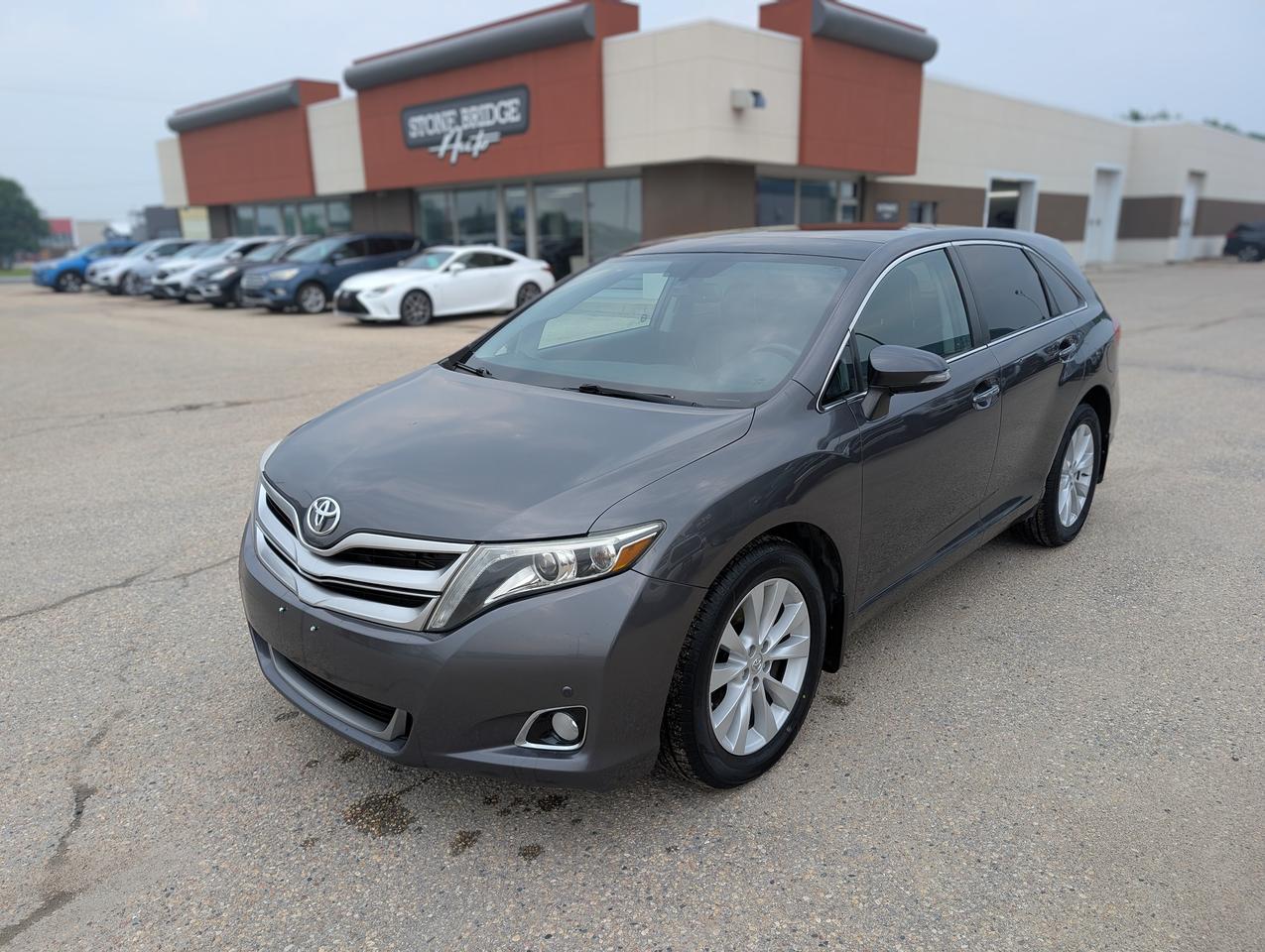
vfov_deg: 56.9
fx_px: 878
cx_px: 632
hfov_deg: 71.5
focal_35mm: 24
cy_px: 476
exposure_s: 1/345
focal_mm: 6.9
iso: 22
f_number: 1.68
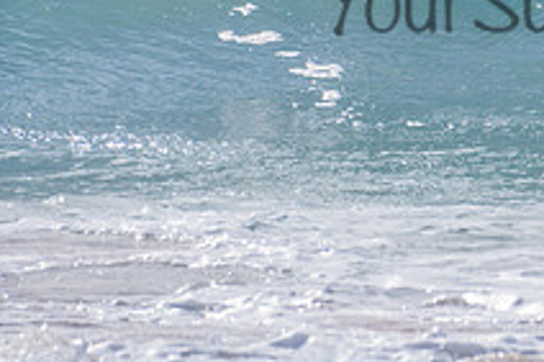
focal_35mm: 1675
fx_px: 25291
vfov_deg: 0.8
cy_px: -138
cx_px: 755
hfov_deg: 1.2
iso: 72
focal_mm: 500
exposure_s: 1/2000
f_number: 5.6
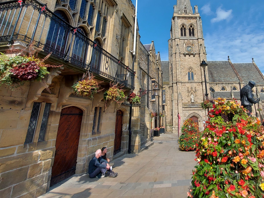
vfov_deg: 70.1
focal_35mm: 18
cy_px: 71
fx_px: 137
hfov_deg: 85.9
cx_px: 166
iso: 50
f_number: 2.2
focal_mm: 1.74
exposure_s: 1/1598
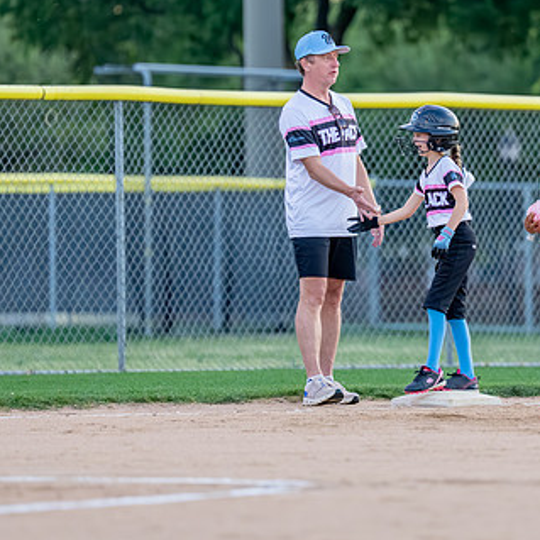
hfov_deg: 4.0
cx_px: 396
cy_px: 210
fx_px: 7677
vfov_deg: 4.0
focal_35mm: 435
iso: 1600
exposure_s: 1/2000
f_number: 2.8
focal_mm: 200
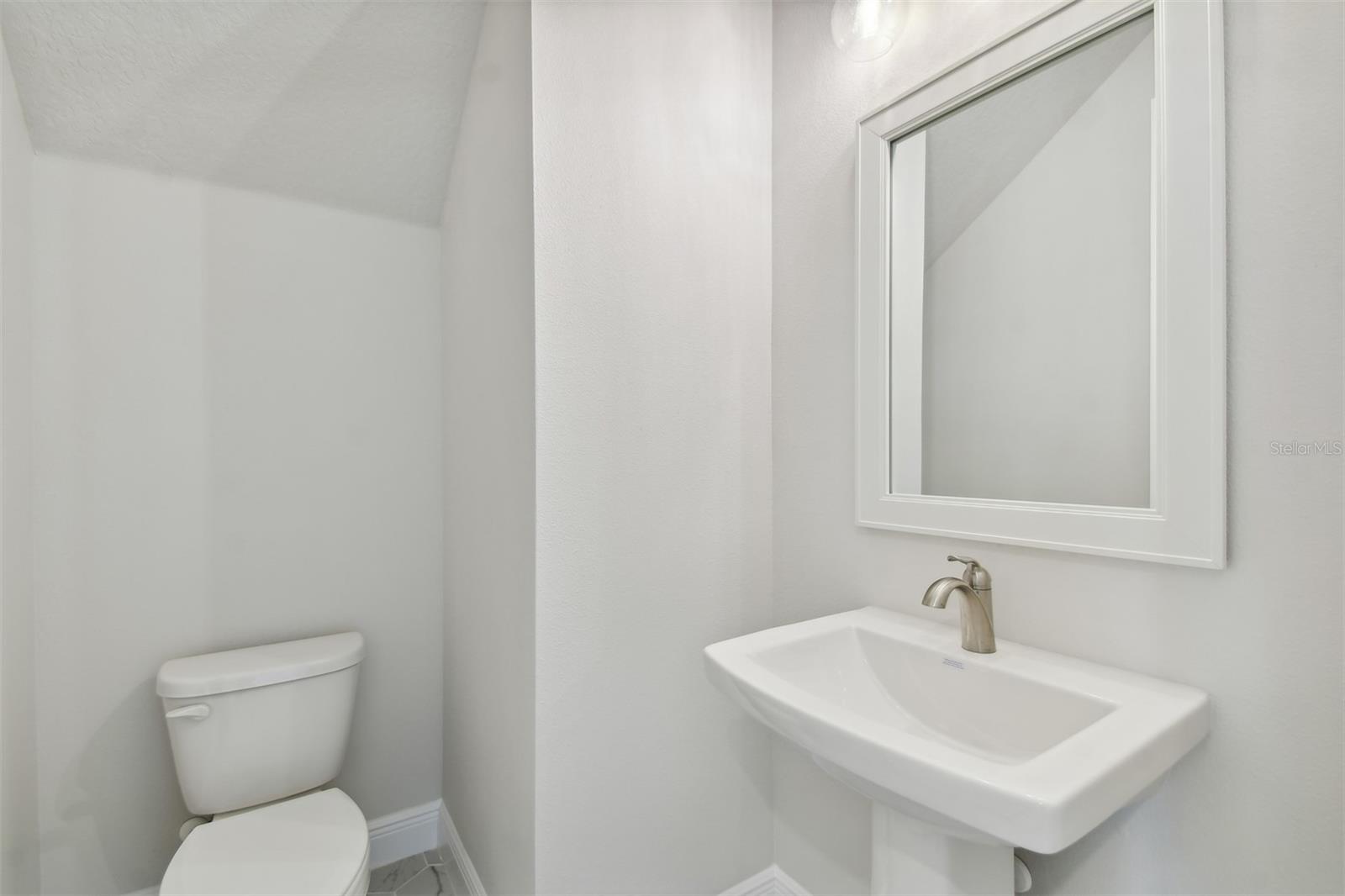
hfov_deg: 100.4
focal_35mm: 15
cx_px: 672
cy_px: 448
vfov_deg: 77.3
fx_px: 560
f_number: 7.1
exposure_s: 1/10
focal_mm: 10
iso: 100
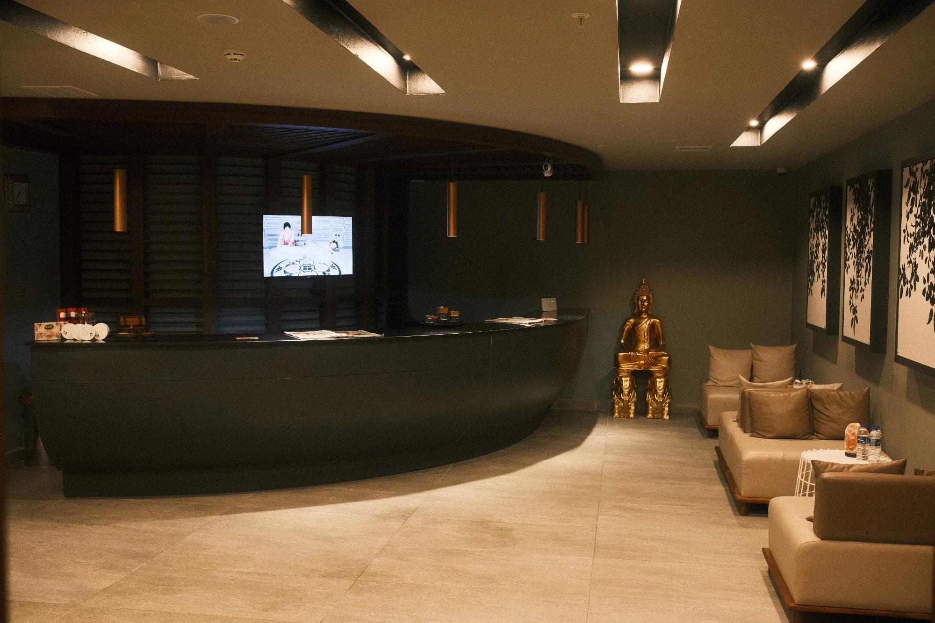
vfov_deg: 37.8
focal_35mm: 35
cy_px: 312
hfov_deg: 54.4
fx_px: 909
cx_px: 468
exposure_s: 1/34
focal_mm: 23
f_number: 4
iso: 2500
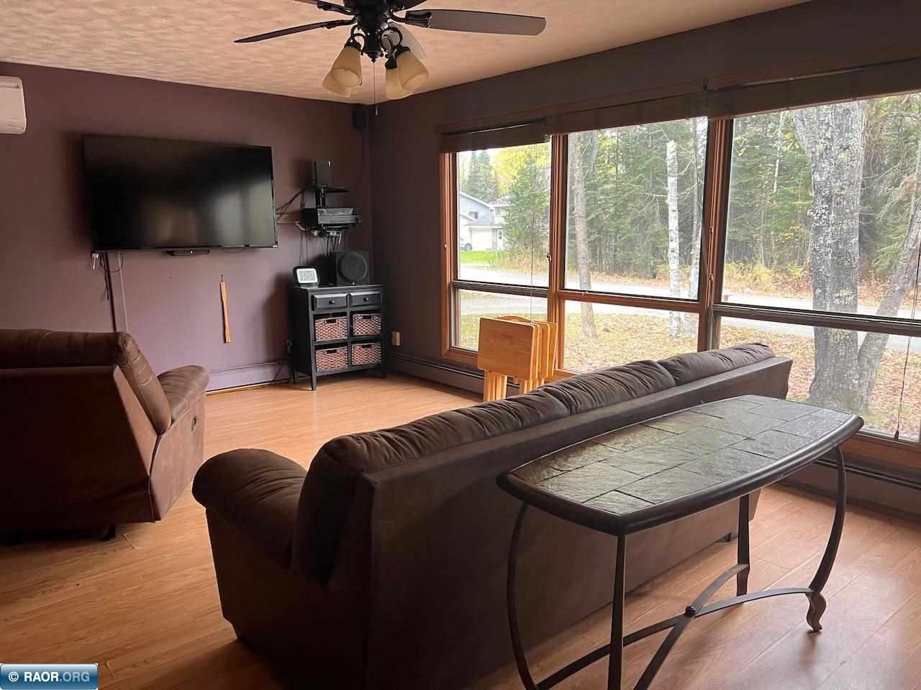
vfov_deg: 53.1
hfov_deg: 67.3
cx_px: 460
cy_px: 345
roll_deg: +0.7
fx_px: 692
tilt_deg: -11.6
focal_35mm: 26
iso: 100
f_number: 1.5
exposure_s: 1/60
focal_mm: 5.7
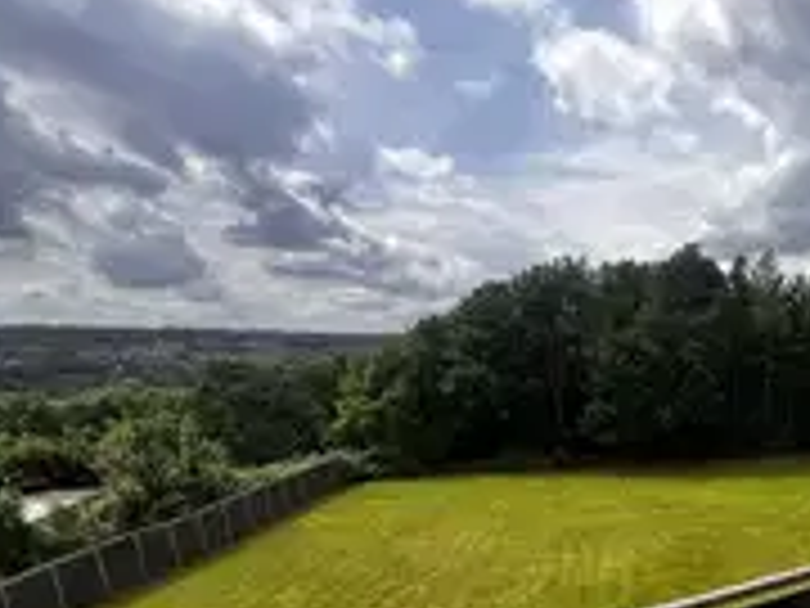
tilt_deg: -14.4
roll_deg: -1.4
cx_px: 826
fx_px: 632
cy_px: 531
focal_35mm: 27
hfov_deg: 51.2
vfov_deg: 47.0
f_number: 1.8
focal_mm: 1.57
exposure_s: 1/630
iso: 32
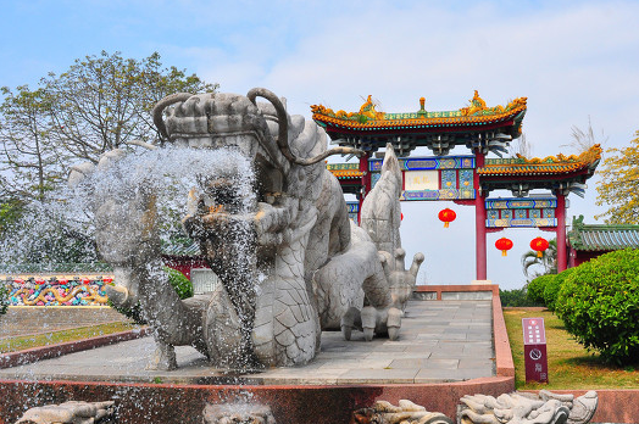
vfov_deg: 30.4
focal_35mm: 44
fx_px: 780
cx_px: 373
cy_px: 217
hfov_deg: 44.4
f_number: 9
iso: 560
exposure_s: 1/1000
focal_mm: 24
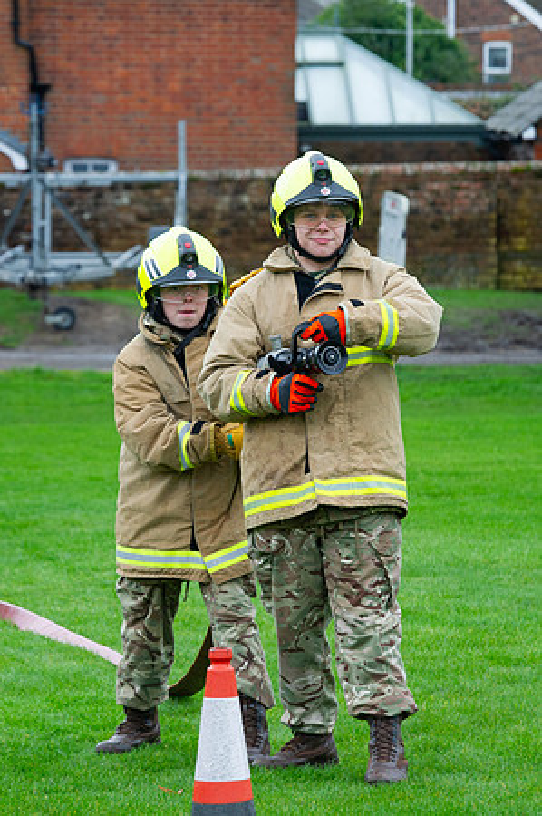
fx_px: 6383
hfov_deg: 4.9
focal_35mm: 282
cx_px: 280
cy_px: 382
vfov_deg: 7.3
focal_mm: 175
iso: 560
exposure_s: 1/250
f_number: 7.1
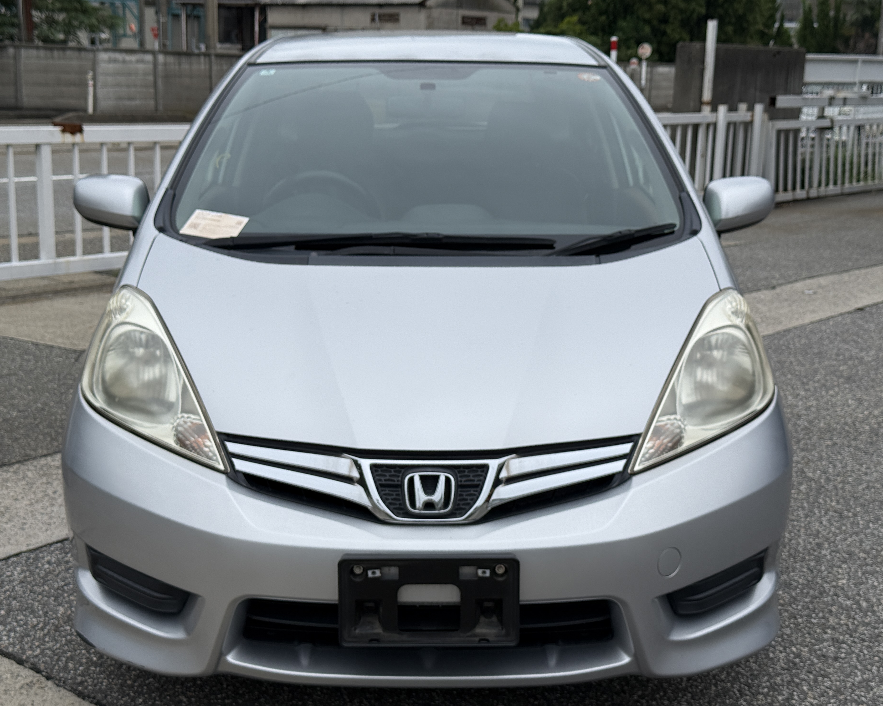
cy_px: 358
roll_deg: -1.7
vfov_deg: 29.7
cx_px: 433
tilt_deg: -12.3
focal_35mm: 51
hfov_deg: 36.7
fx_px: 1333
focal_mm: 6.76
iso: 64
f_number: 1.78
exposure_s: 1/1264
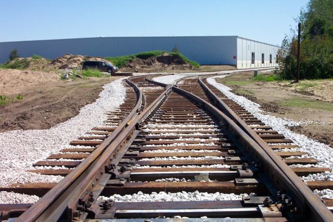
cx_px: 166
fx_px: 564
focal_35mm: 61
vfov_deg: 22.3
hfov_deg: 32.9
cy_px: 111
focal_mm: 12.6
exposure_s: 1/125
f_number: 11
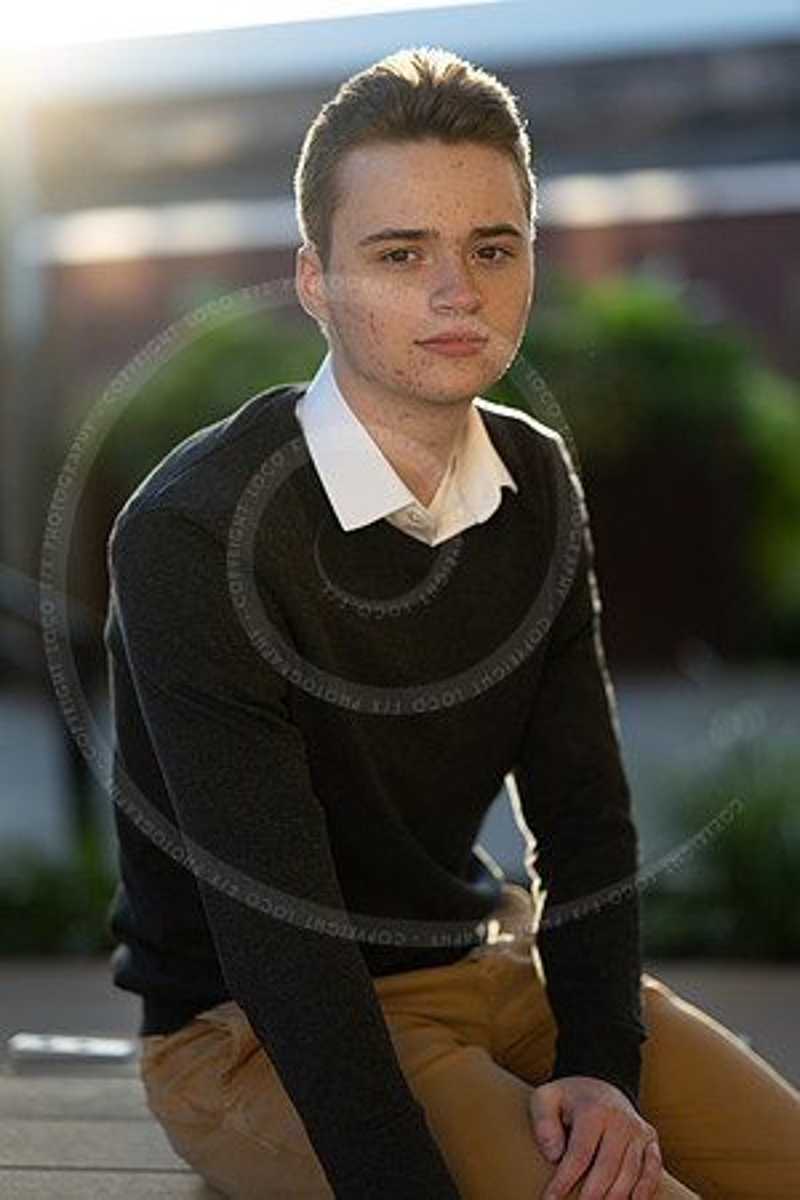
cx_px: 400
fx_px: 2833
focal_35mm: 85
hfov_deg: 16.1
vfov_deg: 23.9
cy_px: 600
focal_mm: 85
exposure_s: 1/640
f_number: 1.8
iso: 200
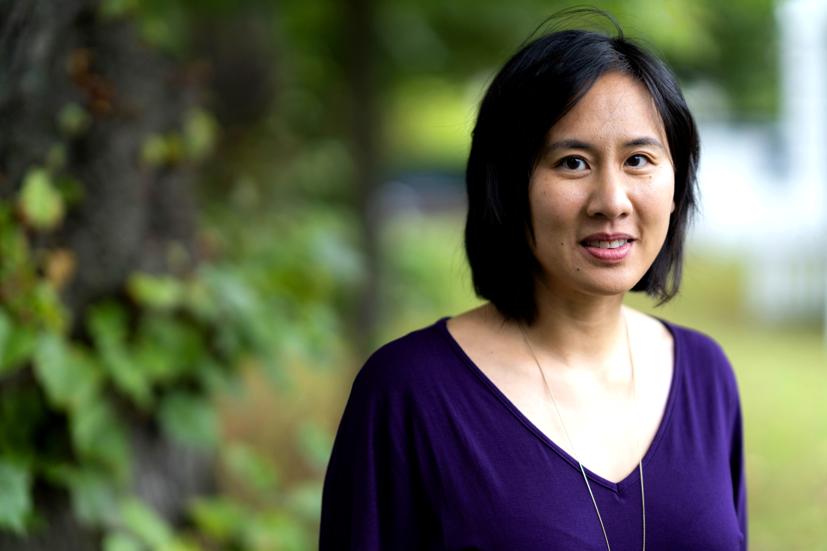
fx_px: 1952
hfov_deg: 23.9
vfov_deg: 16.1
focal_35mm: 85
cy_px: 276
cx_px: 414
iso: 400
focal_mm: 85
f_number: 1.4
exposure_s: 1/1600
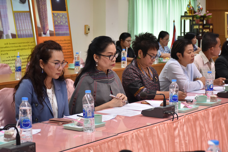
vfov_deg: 17.5
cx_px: 114
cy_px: 76
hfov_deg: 26.0
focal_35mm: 78
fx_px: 494
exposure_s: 1/80
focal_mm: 52
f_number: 4.8
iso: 800
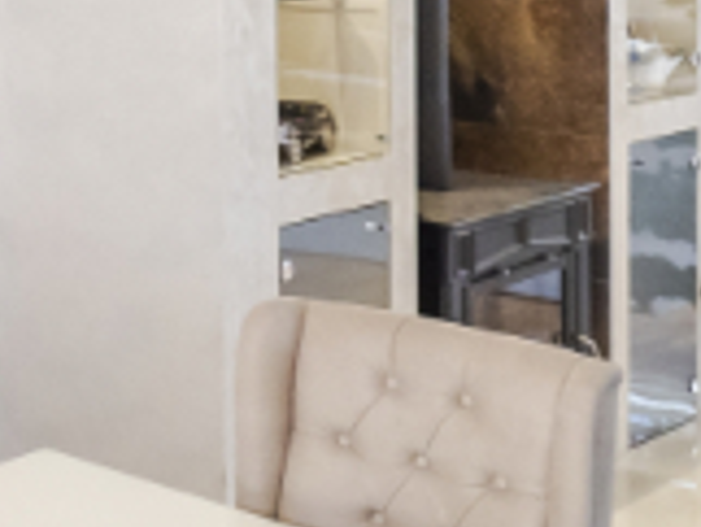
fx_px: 1763
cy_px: -192
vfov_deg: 16.0
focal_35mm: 87
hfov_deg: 18.0
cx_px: -557
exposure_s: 1/100
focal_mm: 7
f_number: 4
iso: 400
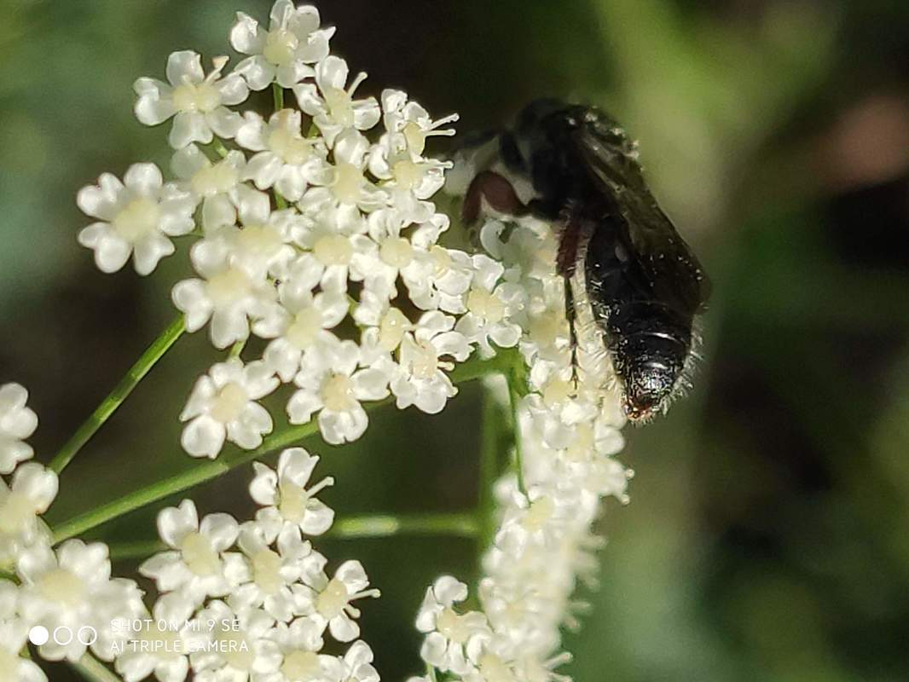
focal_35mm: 26
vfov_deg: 53.1
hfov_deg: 67.3
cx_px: 454
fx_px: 683
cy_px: 341
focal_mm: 4.77
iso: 112
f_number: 1.75
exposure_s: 1/1930
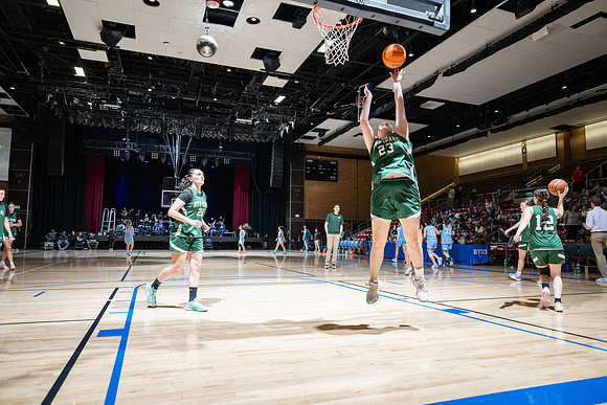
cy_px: 202
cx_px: 304
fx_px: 405
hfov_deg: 73.7
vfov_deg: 53.2
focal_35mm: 24
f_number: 2.8
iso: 80
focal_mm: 24
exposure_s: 1/100
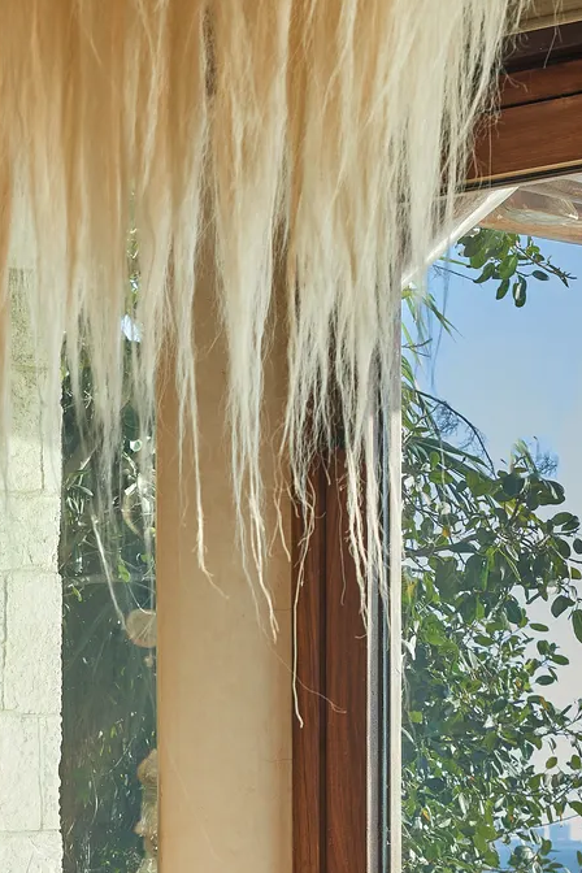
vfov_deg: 15.0
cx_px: -129
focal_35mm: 134
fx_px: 3249
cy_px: 925
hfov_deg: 10.1
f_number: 8
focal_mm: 50
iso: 200
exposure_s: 1/50
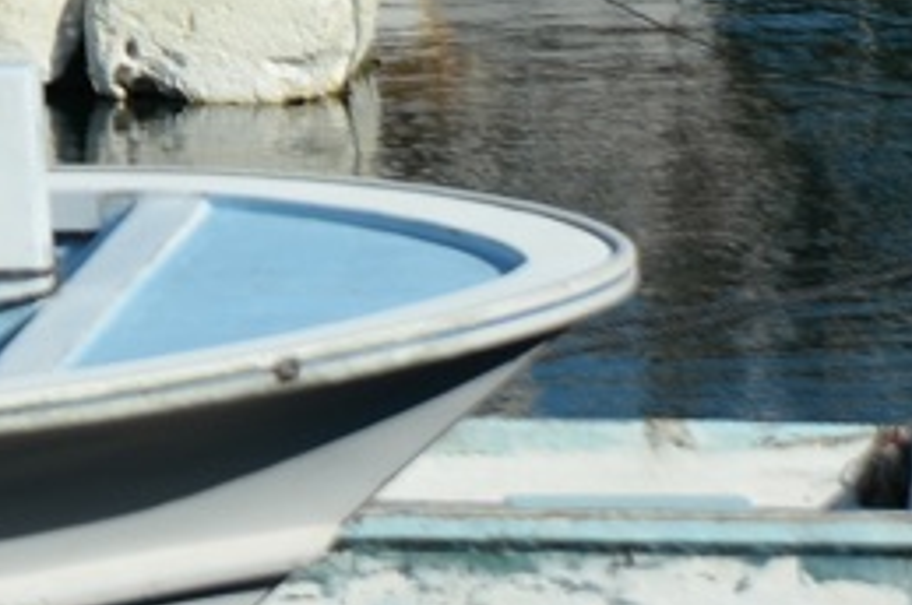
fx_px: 13308
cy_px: -259
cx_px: -1046
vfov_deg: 2.6
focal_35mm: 526
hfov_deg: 3.9
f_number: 7.1
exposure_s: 1/1600
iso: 200
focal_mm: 85
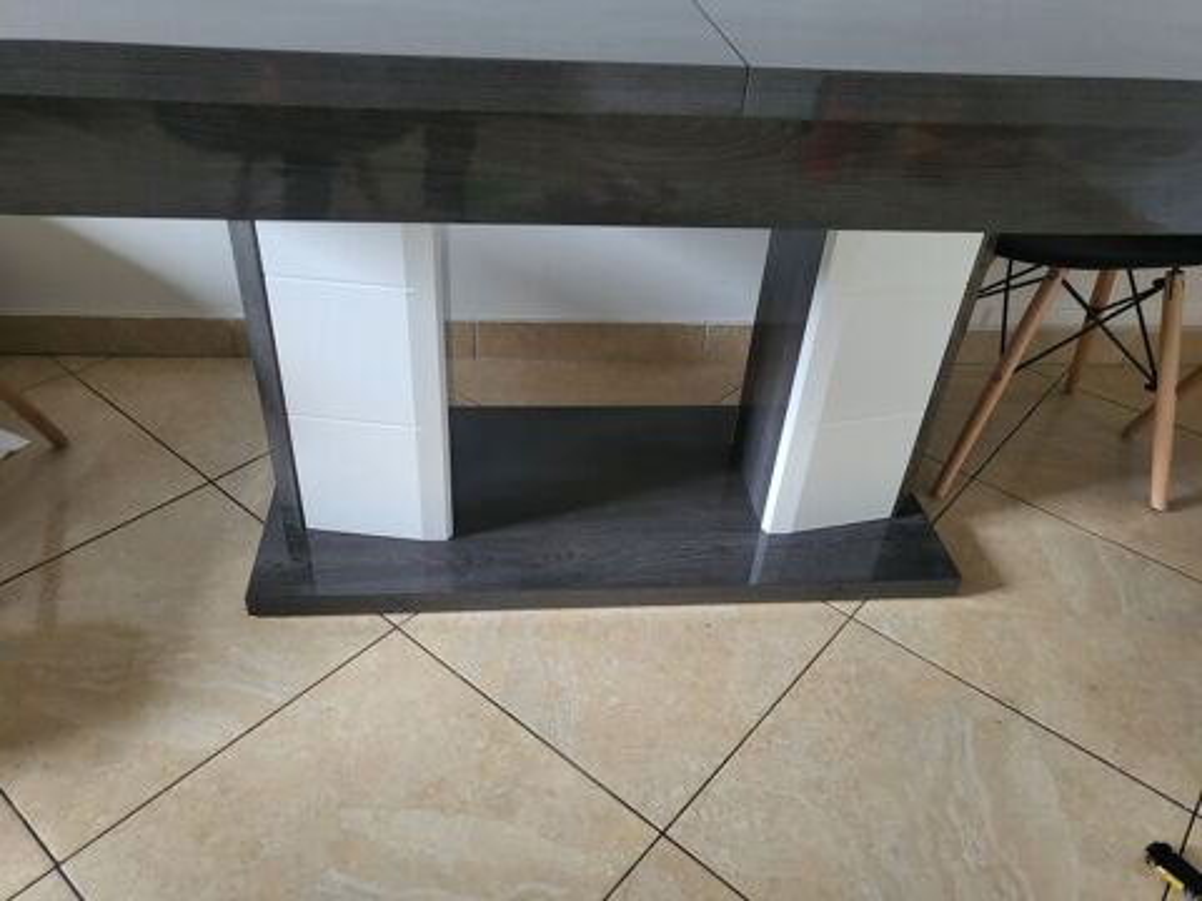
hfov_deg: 67.3
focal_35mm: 26
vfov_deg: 53.1
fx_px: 903
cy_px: 450
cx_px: 601
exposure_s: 1/50
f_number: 1.8
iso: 400
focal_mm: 4.25
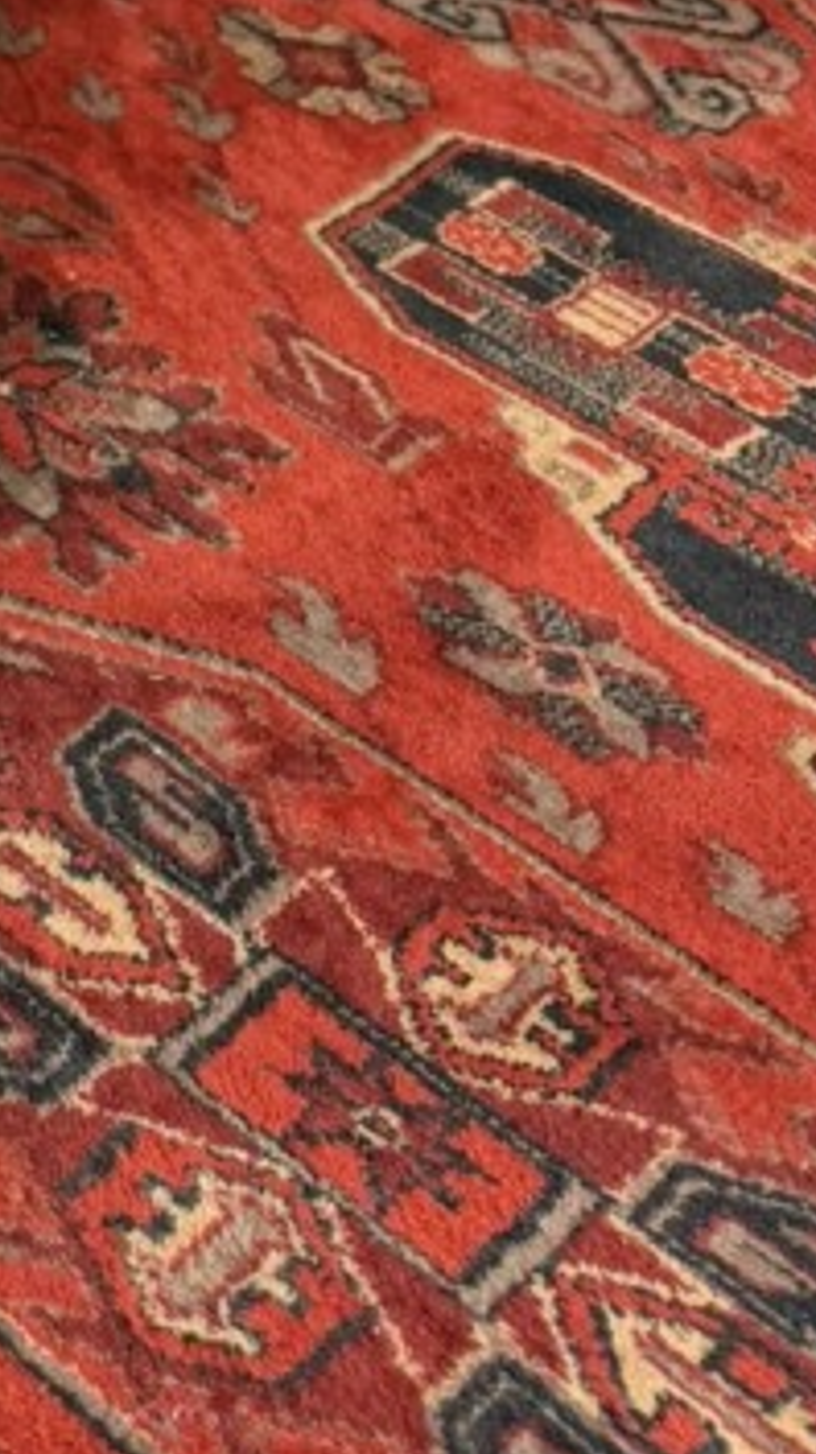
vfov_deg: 19.8
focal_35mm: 89
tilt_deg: -19.3
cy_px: -898
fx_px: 3431
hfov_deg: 12.1
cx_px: -800
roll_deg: +0.1
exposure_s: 1/50
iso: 125
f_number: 1.78
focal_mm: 6.76
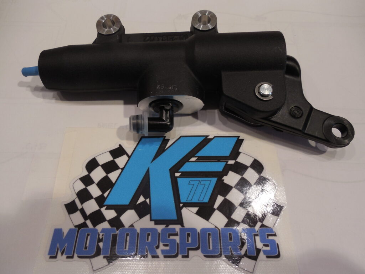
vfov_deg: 54.9
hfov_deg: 69.4
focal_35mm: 25
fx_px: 264
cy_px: 137
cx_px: 182
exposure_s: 1/40
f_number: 3.3
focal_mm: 4.5
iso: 125
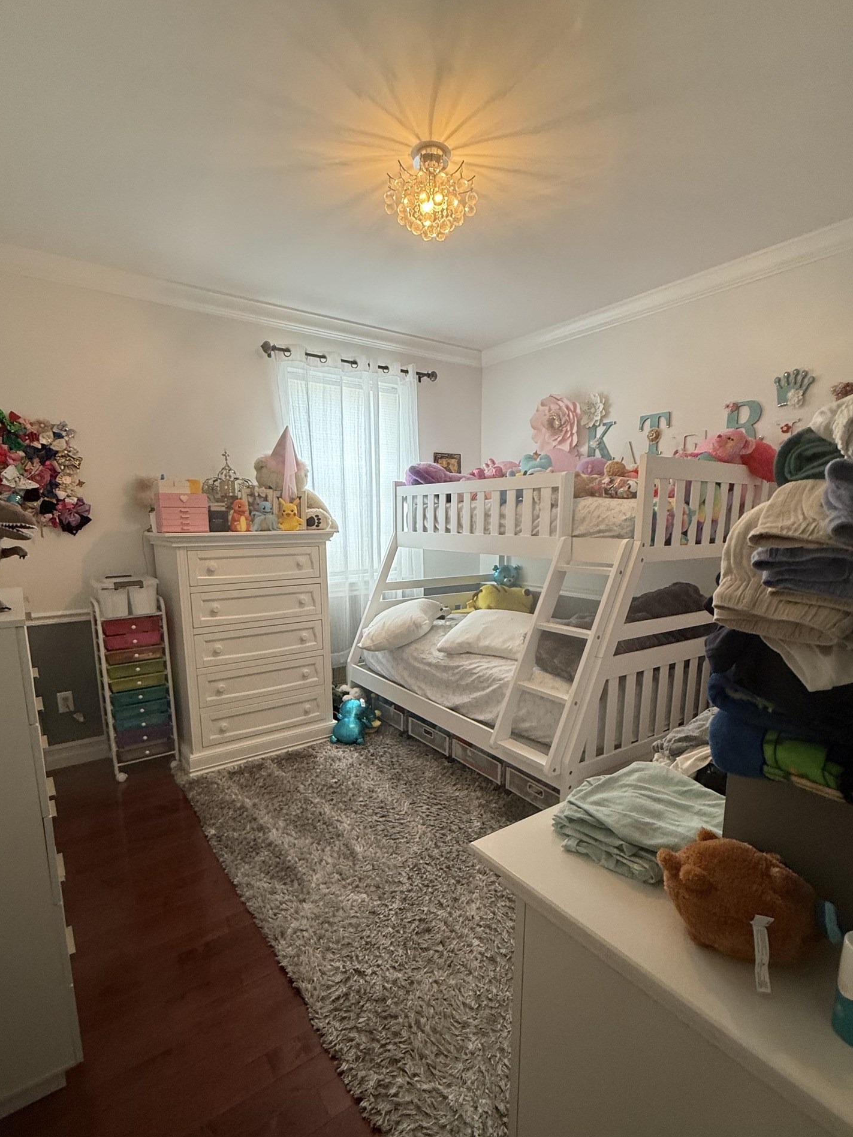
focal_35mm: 17
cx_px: 417
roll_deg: +0.8
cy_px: 617
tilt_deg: -8.0
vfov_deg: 90.8
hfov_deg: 74.7
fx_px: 558
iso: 200
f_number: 2.2
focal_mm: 2.22
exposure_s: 1/60
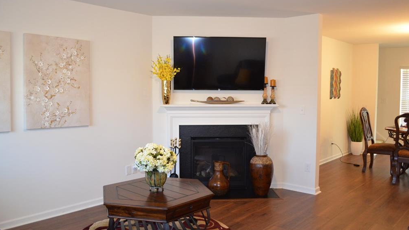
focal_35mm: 32
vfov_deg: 36.7
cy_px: 108
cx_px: 205
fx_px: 347
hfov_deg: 61.0
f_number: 3.8
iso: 2000
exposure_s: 1/60
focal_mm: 20
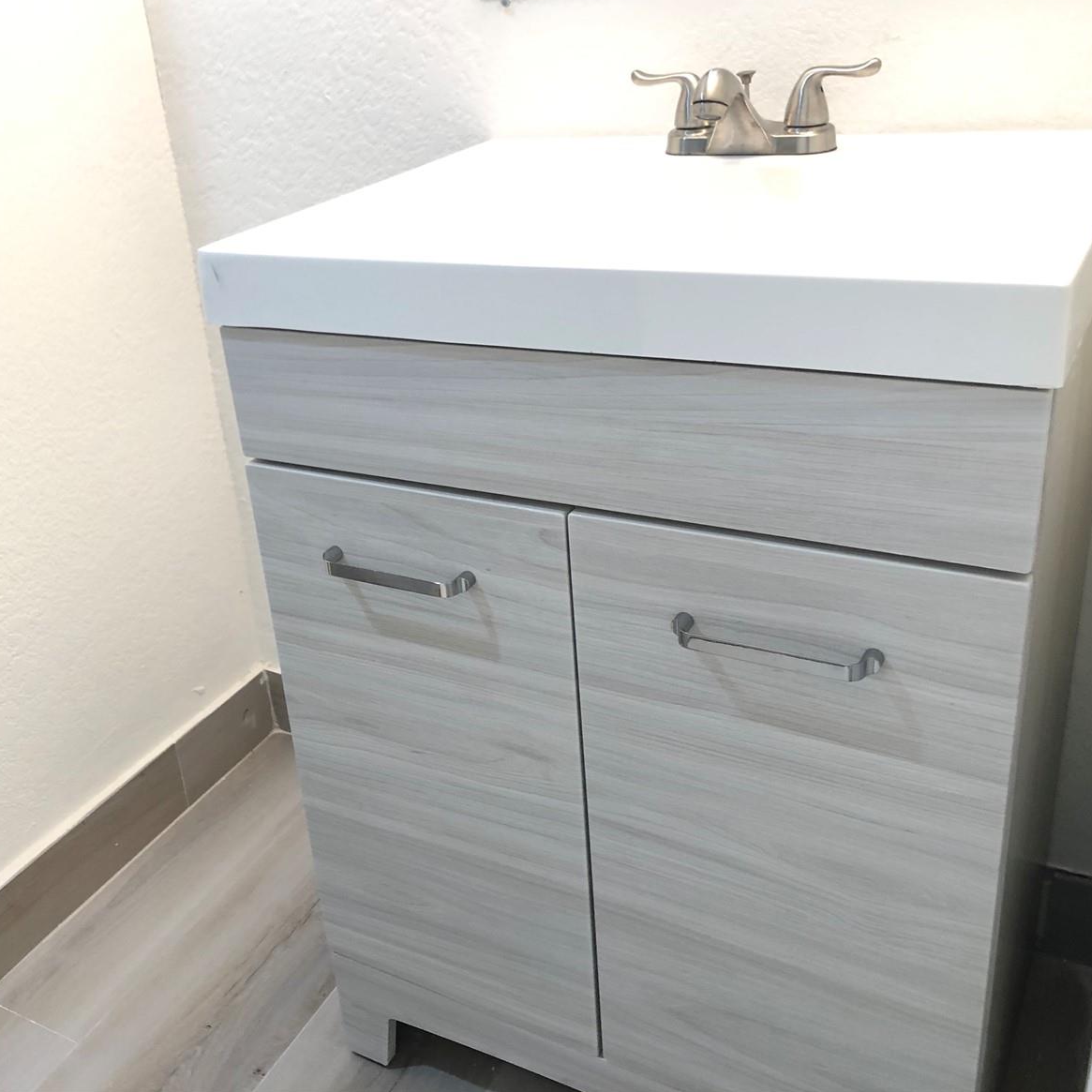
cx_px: 424
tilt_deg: -25.6
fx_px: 1213
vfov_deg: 48.4
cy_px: 532
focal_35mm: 34
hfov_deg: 48.1
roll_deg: +6.0
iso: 40
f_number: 1.8
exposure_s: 1/30
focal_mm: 4
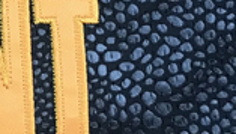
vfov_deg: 7.3
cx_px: -156
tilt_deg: -78.0
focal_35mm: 155
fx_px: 972
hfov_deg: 12.8
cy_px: -209
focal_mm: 3.99
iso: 40
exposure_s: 1/33
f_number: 1.8
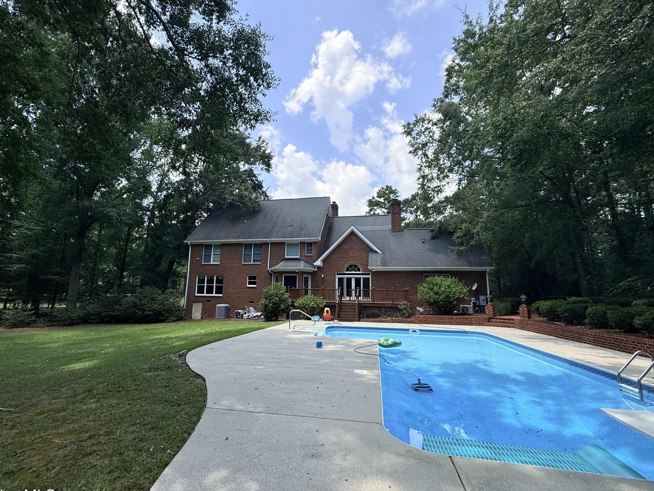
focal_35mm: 16
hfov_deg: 94.4
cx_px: 310
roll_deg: -1.0
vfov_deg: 78.1
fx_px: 302
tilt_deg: +10.7
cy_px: 241
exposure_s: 1/1399
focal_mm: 2.22
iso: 64
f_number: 2.2
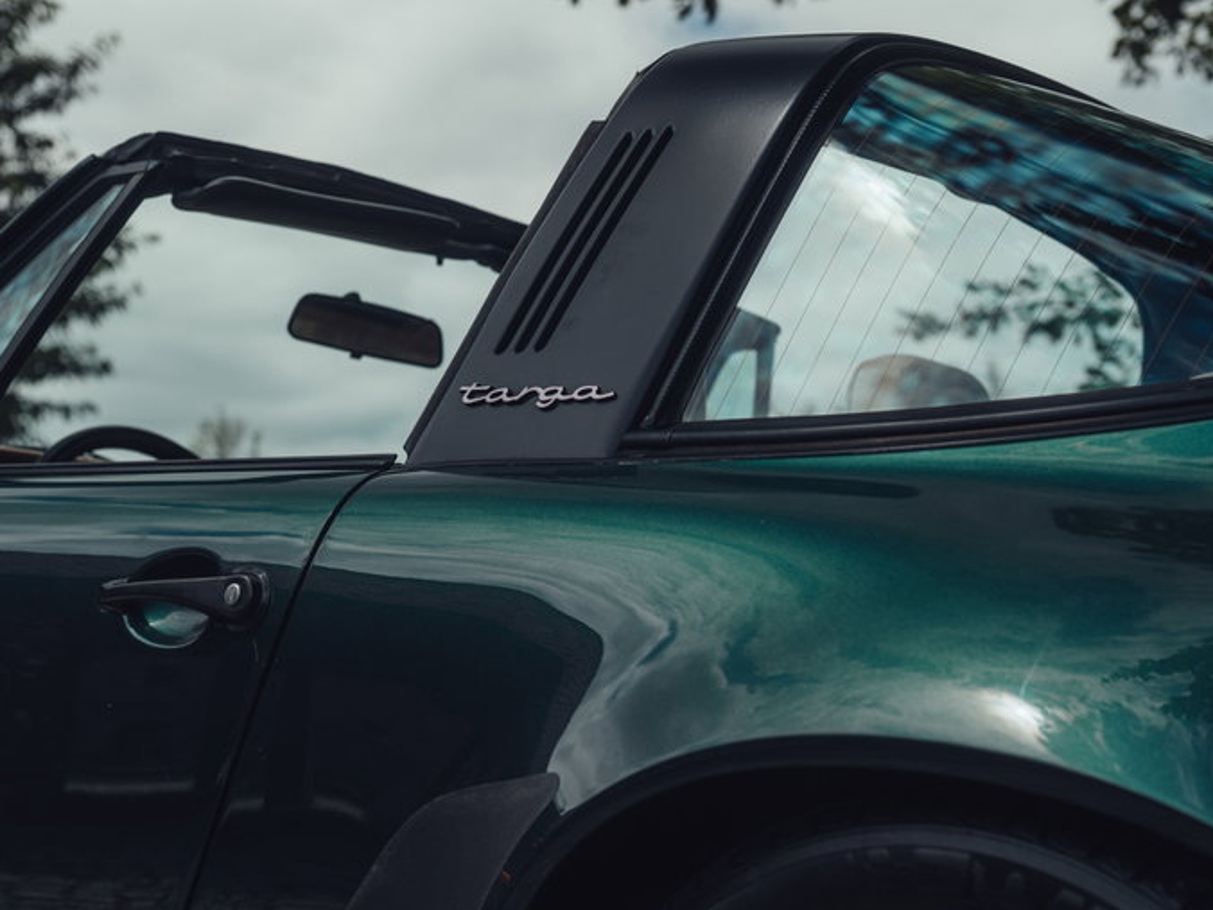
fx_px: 2102
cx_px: 560
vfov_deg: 24.4
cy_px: 457
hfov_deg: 32.2
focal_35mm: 60
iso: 100
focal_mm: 55
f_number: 5
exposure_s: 1/400
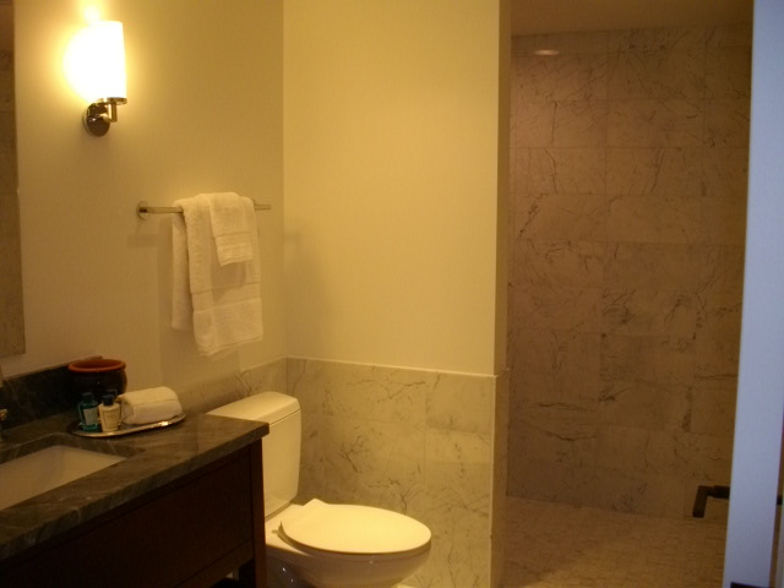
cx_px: 392
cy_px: 294
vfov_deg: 38.7
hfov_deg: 50.1
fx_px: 838
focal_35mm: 37
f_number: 2.8
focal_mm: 6.2
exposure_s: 1/80
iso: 200
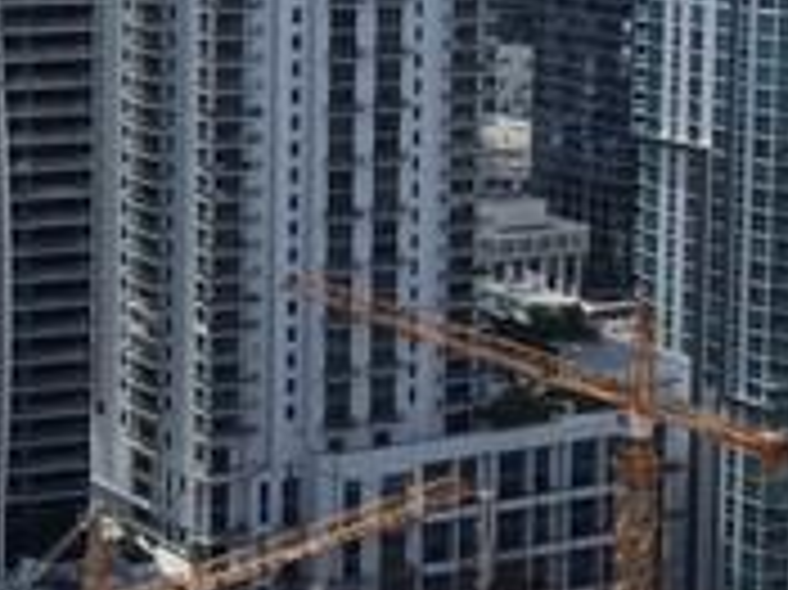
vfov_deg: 13.7
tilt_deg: -4.0
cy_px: -18
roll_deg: +0.1
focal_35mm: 106
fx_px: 2411
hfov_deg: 17.6
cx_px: -176
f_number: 2.2
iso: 25
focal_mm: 4.15
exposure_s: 1/2404
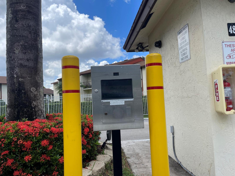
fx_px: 170
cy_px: 88
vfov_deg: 54.9
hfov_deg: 69.4
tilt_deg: +3.2
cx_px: 118
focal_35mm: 25
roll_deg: +0.9
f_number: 1.6
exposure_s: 1/2387
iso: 32
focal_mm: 5.1
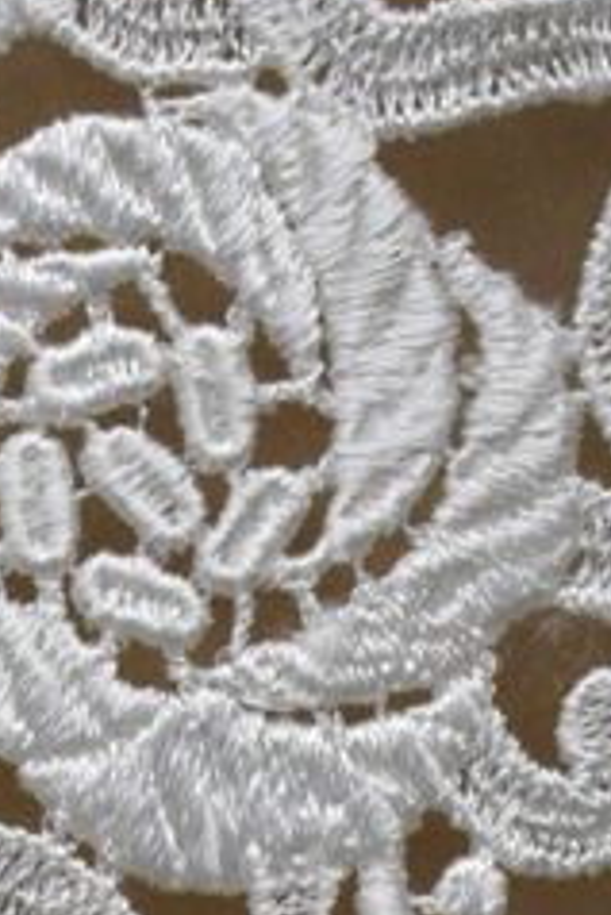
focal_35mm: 397
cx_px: -92
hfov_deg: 3.5
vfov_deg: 5.0
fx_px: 10086
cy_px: 2603
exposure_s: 1/80
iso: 400
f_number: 4.5
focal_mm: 35
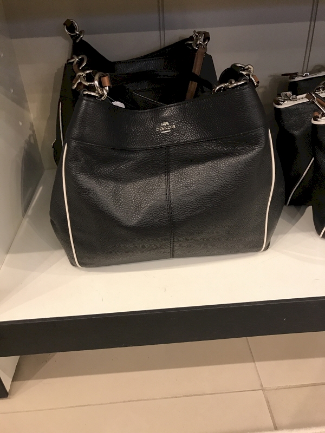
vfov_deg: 63.4
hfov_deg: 49.7
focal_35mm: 28
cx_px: 162
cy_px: 216
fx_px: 351
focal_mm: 3.99
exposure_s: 1/20
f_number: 1.8
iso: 40
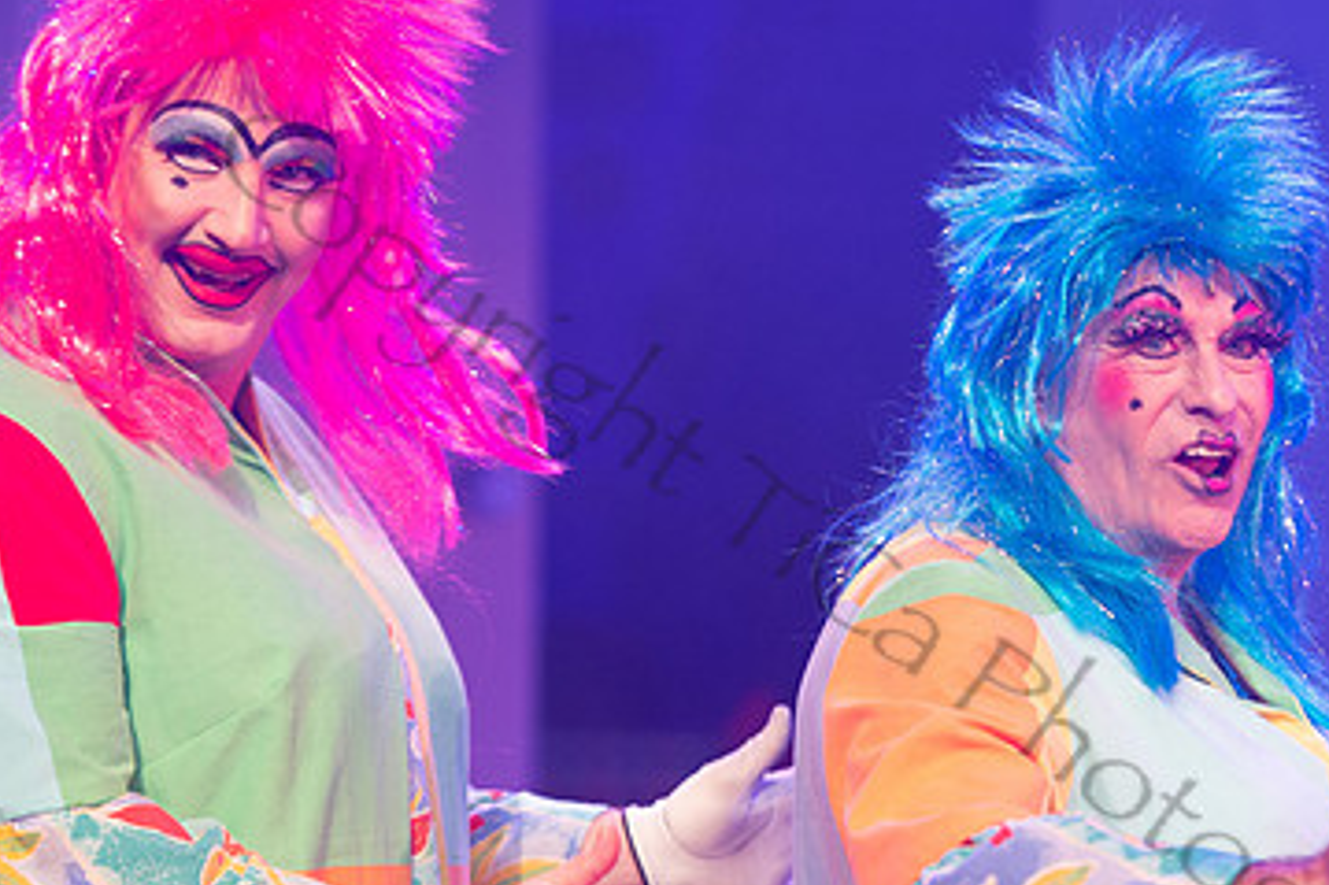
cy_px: 652
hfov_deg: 9.8
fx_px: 7749
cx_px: 948
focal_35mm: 210
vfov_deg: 6.5
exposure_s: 1/200
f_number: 2.8
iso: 1000
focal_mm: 130
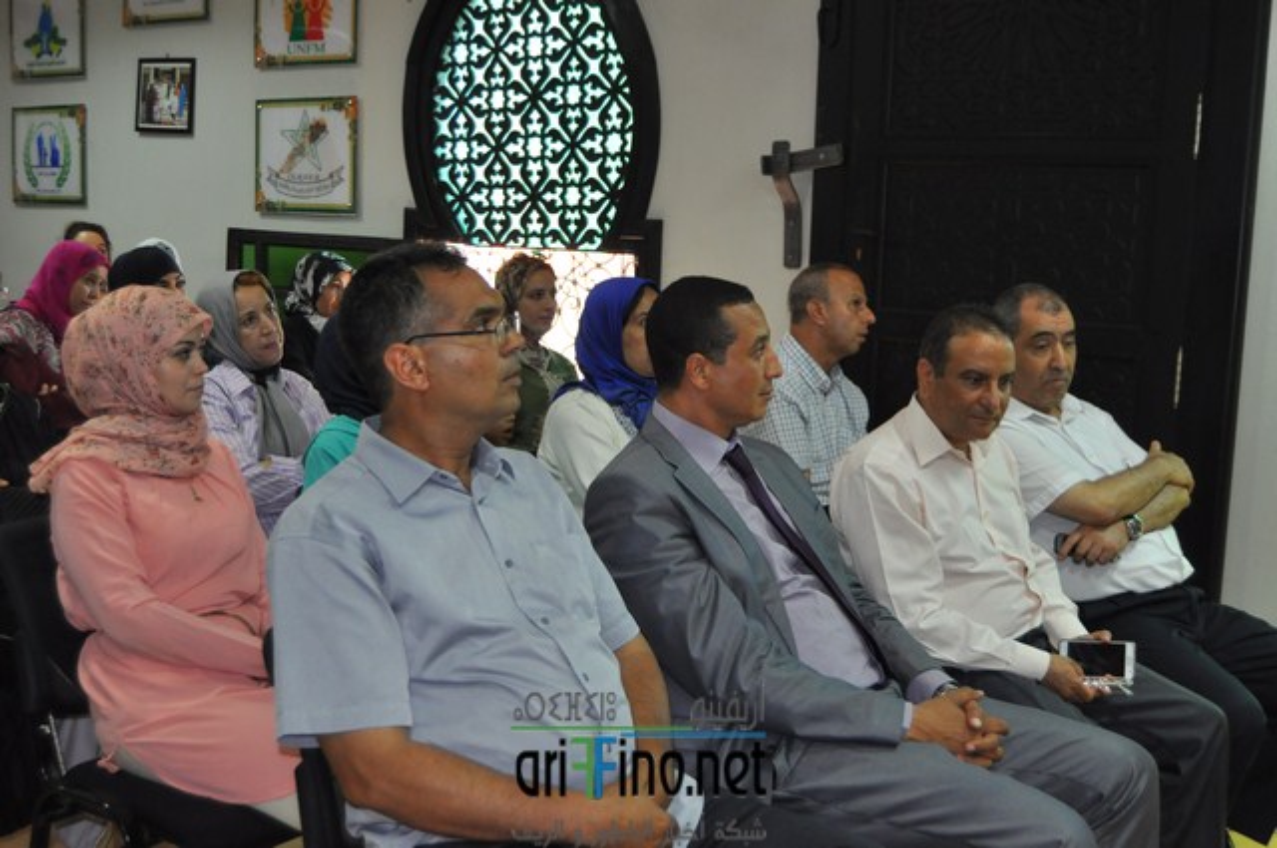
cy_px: 424
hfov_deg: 43.7
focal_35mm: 45
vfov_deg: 29.8
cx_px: 638
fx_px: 1594
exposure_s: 1/80
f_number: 4.2
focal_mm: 30
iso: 800
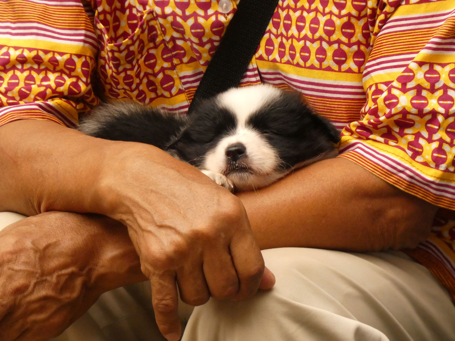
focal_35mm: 500
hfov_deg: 4.0
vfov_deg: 3.0
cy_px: 170
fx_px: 6572
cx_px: 228
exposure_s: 1/400
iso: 800
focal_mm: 89.5
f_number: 5.6
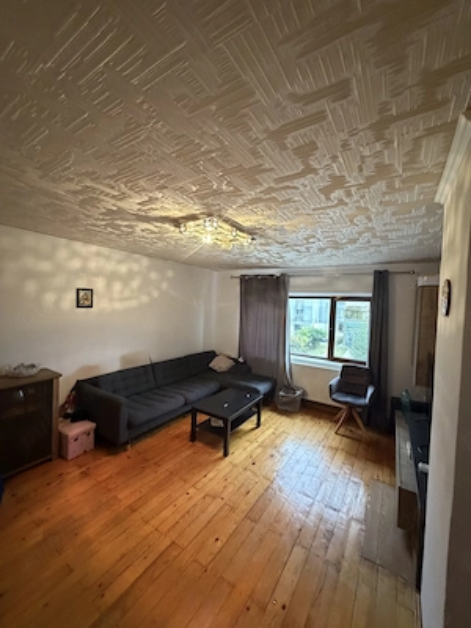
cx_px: 236
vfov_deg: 102.1
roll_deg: -2.2
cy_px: 314
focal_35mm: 14
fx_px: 254
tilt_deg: -1.6
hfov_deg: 85.7
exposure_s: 1/50
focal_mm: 2.22
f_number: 2.2
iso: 1000
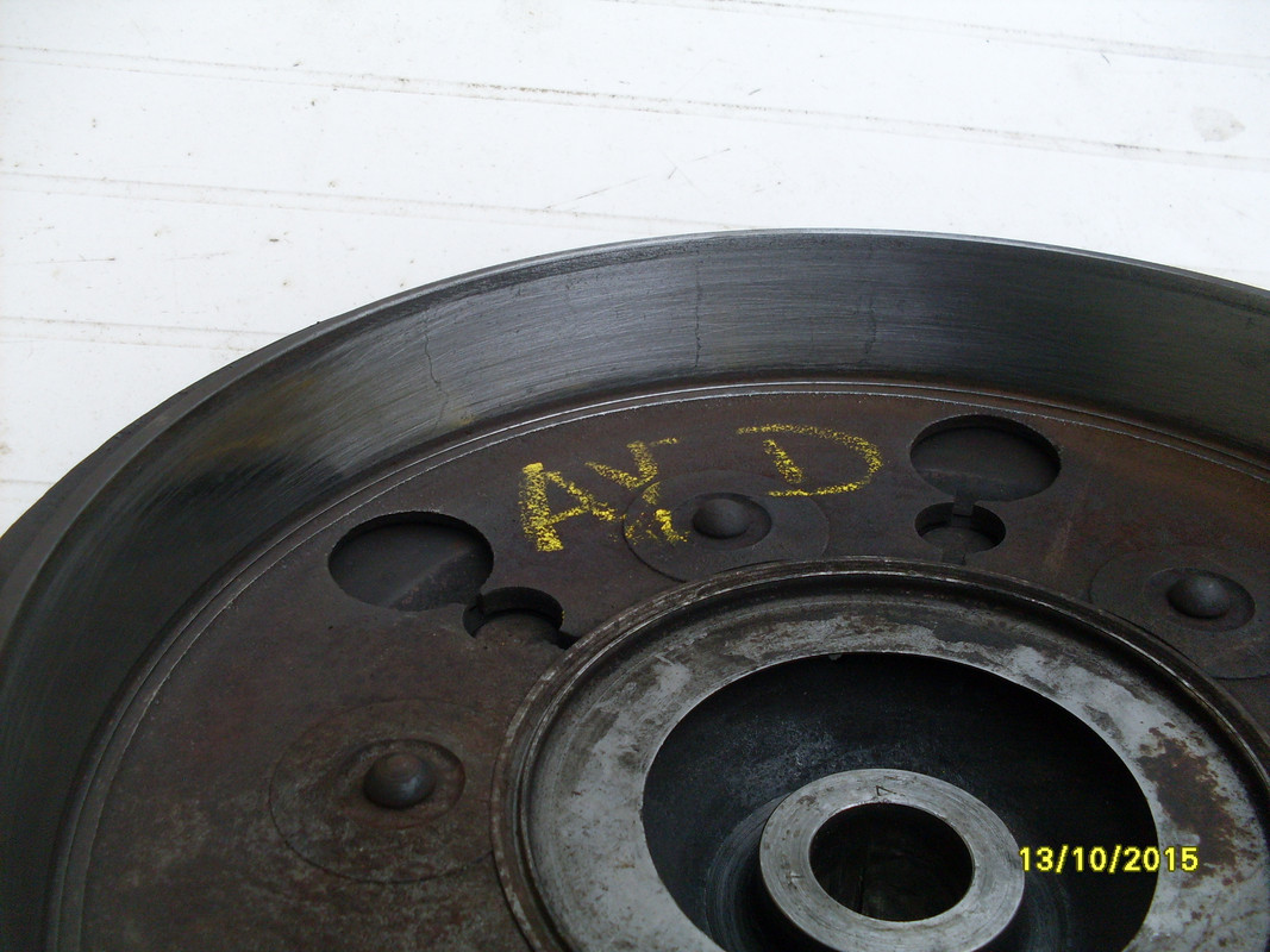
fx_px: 1394
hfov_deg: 49.0
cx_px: 635
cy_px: 476
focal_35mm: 38
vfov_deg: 37.7
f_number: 2.8
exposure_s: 1/180
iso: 80
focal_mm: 6.3
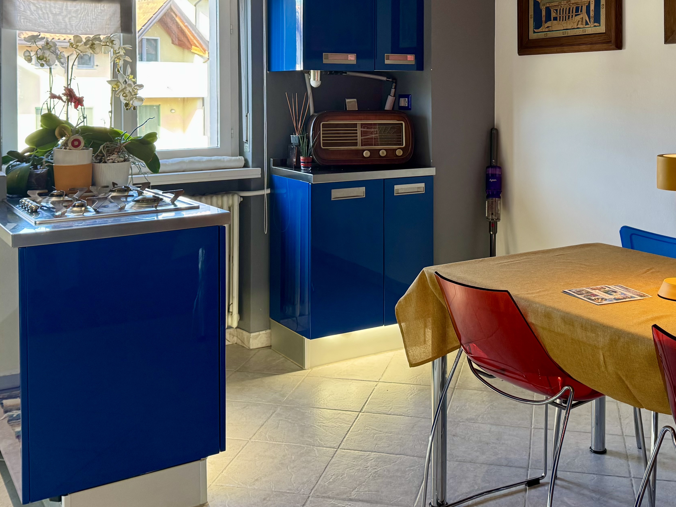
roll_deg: -0.6
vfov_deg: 34.1
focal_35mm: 41
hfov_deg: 45.7
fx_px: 801
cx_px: 375
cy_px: 100
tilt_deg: -0.5
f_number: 1.78
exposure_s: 1/121
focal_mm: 6.76
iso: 200
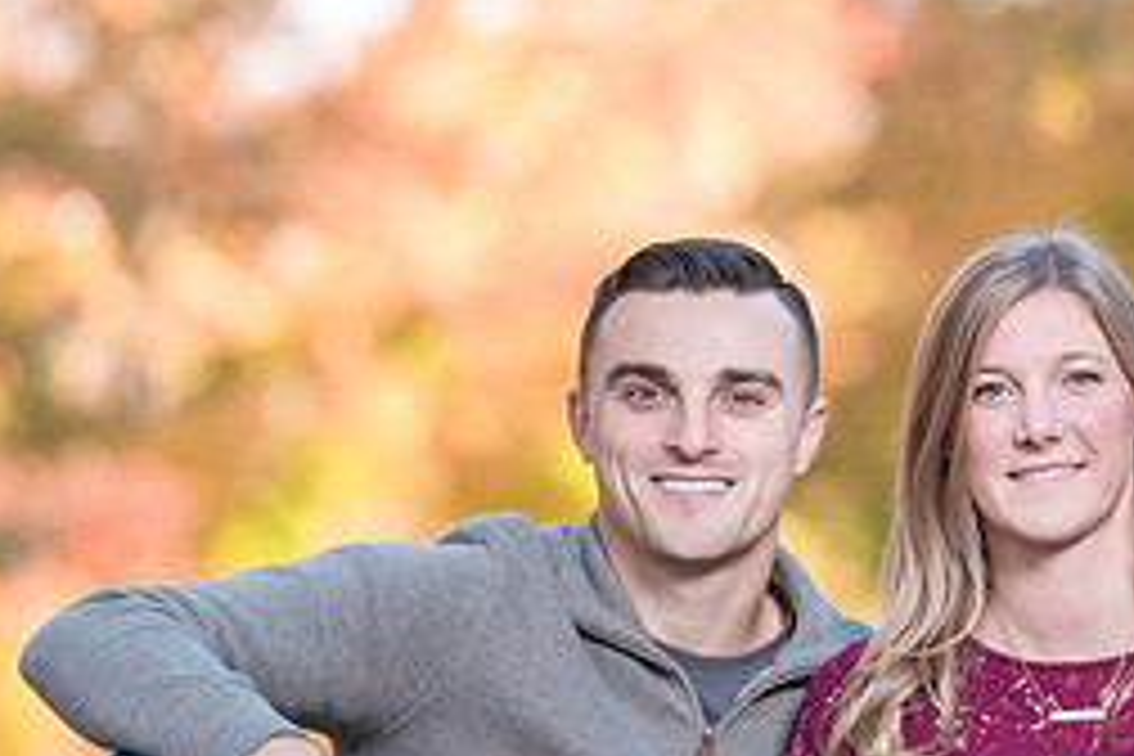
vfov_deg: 2.9
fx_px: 15024
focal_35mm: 477
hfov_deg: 4.3
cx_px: 1040
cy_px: 707
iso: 400
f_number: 4
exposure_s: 1/200
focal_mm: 197
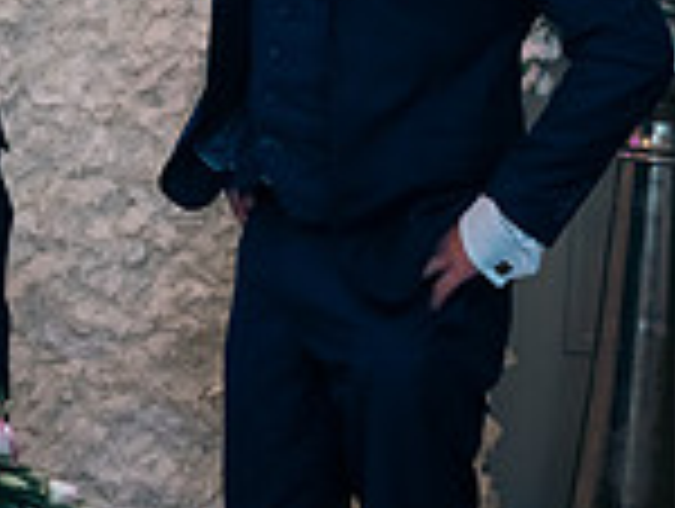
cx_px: -446
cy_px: -101
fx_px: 2754
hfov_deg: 13.0
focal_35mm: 141
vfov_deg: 10.4
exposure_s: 1/160
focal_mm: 38
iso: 640
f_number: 3.5
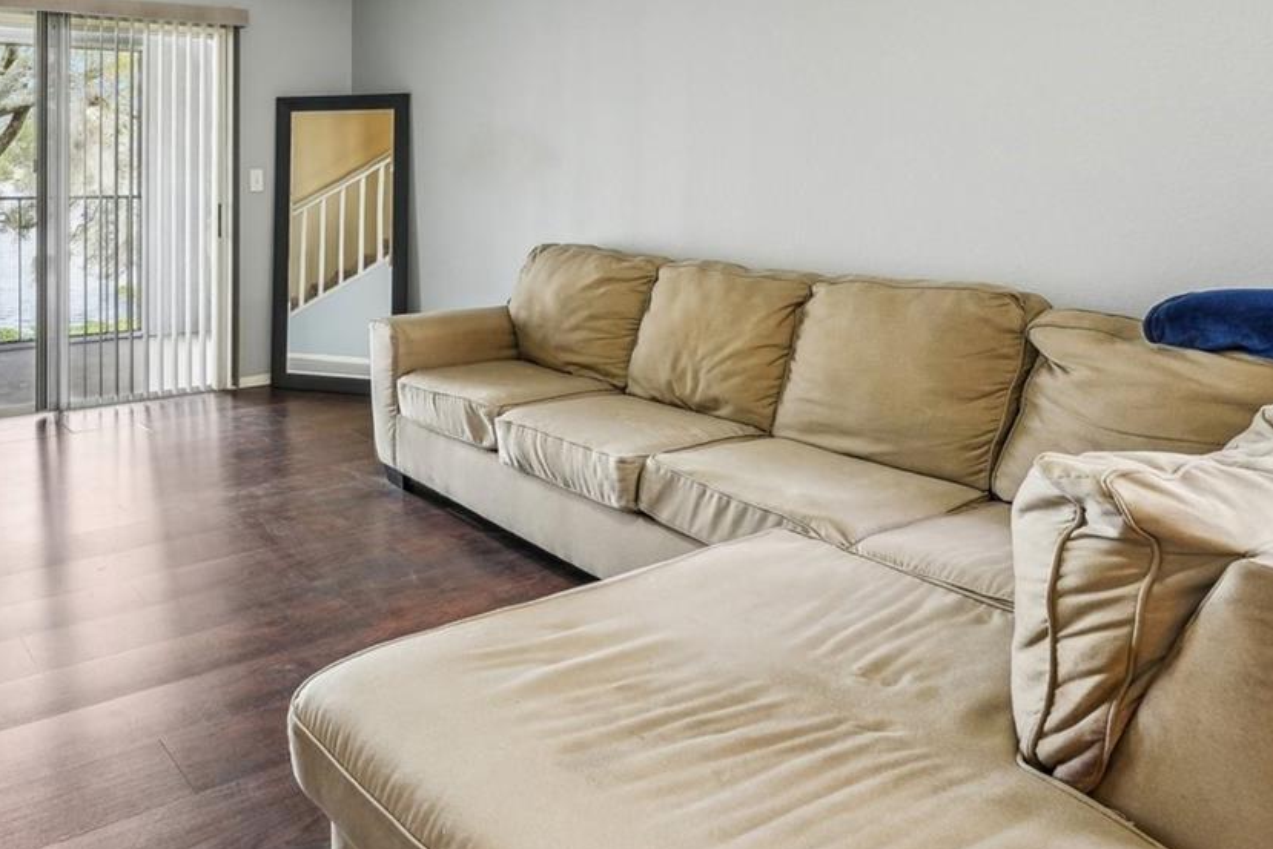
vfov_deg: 45.7
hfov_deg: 62.7
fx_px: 955
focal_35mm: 27
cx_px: 290
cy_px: 178
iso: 200
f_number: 8
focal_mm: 14
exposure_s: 1/4
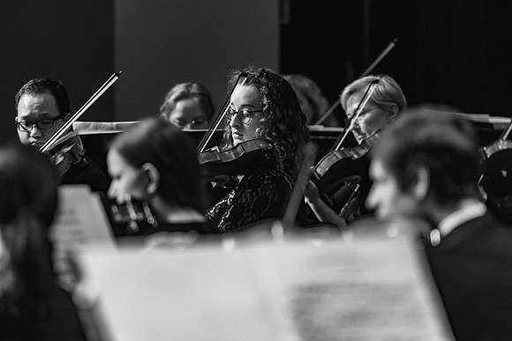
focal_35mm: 280
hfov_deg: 7.4
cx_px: 256
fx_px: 3983
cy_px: 170
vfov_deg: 4.9
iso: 1600
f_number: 4
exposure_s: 1/200
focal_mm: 280
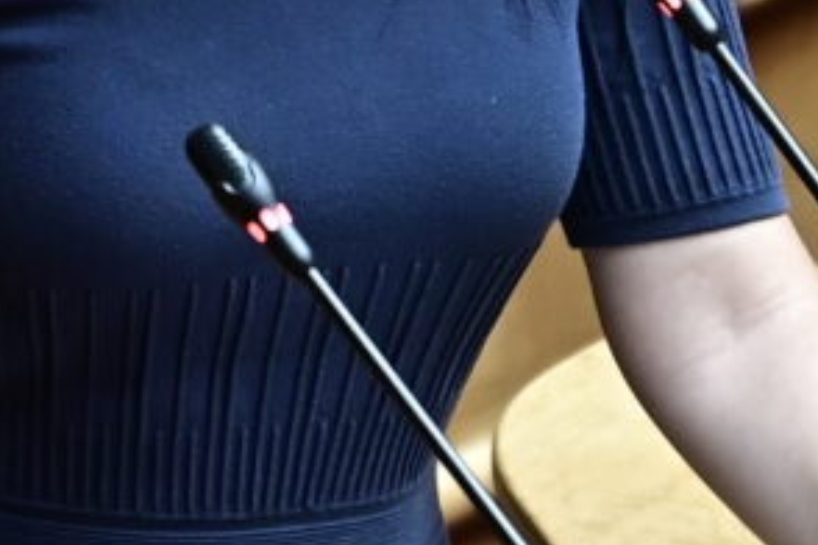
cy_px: -133
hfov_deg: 1.7
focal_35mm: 1224
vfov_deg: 1.1
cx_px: 423
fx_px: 27810
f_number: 2.8
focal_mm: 200
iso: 800
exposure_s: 1/640
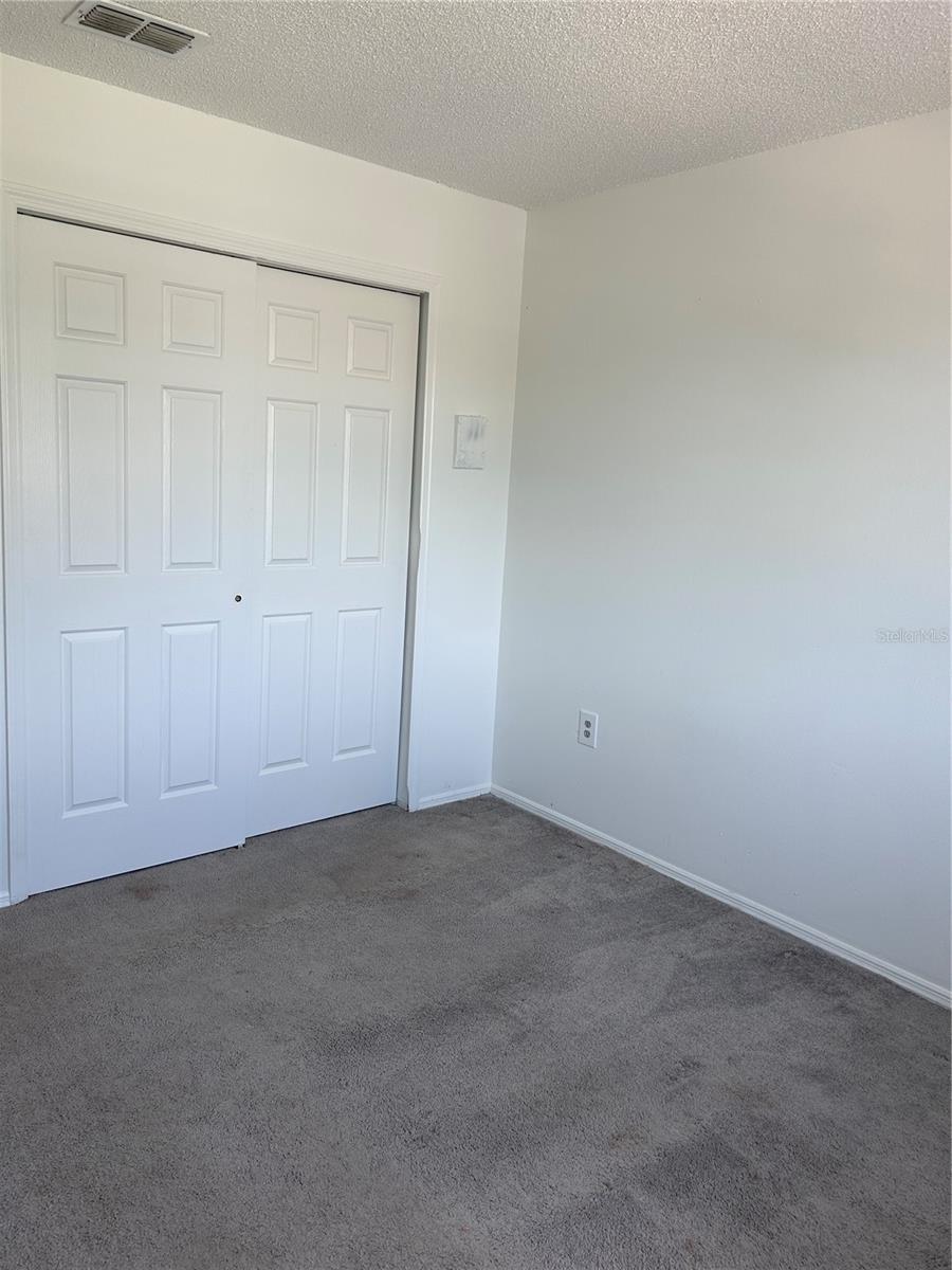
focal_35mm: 26
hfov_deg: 53.1
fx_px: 953
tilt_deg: -10.3
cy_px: 635
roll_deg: -3.5
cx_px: 476
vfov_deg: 67.3
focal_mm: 5.7
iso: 32
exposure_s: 1/125
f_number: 1.5
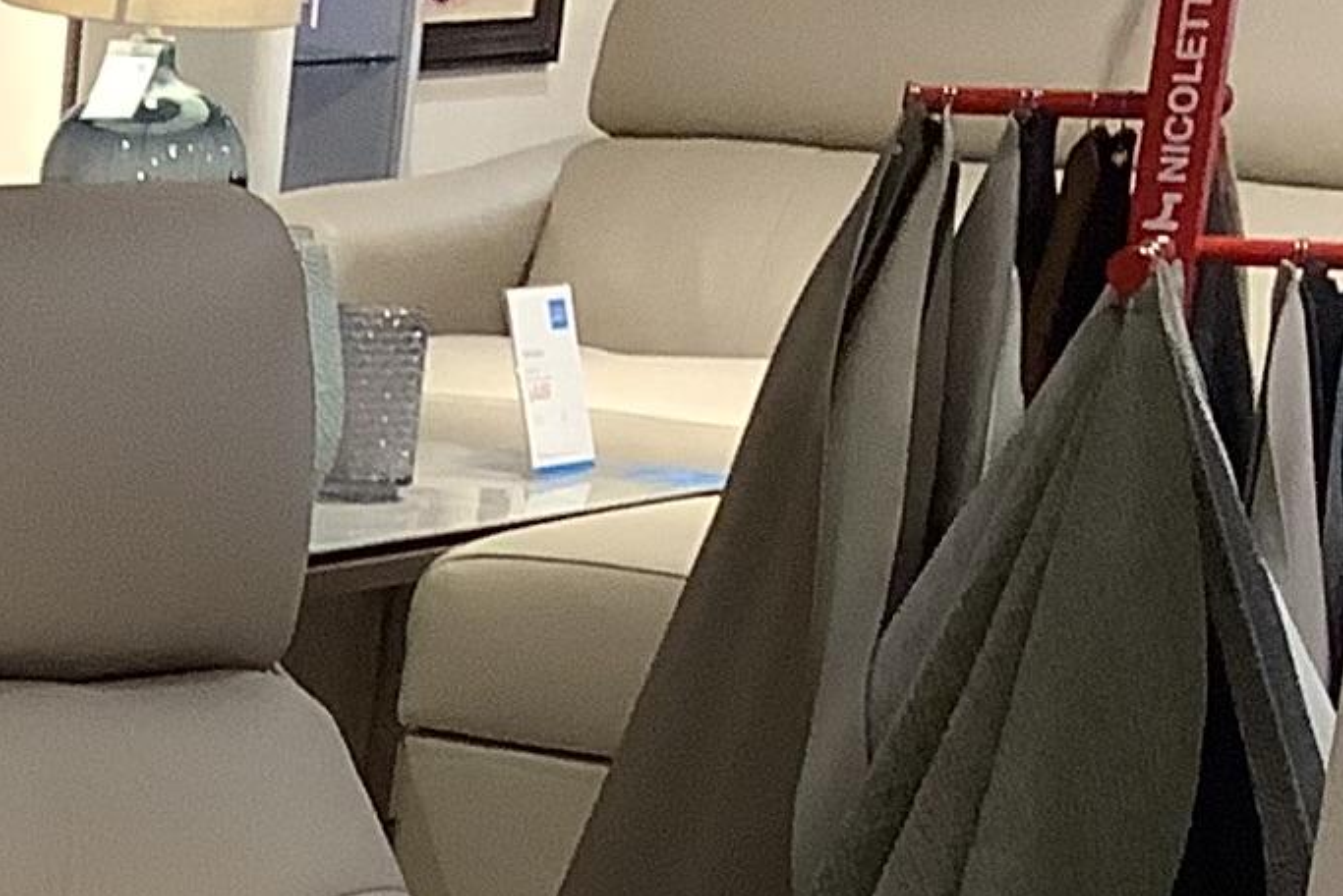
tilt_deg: -23.9
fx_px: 5747
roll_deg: -1.4
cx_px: -950
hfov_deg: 12.4
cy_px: 2148
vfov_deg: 8.2
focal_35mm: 154
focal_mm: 3.3
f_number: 2.4
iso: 100
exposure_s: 1/50
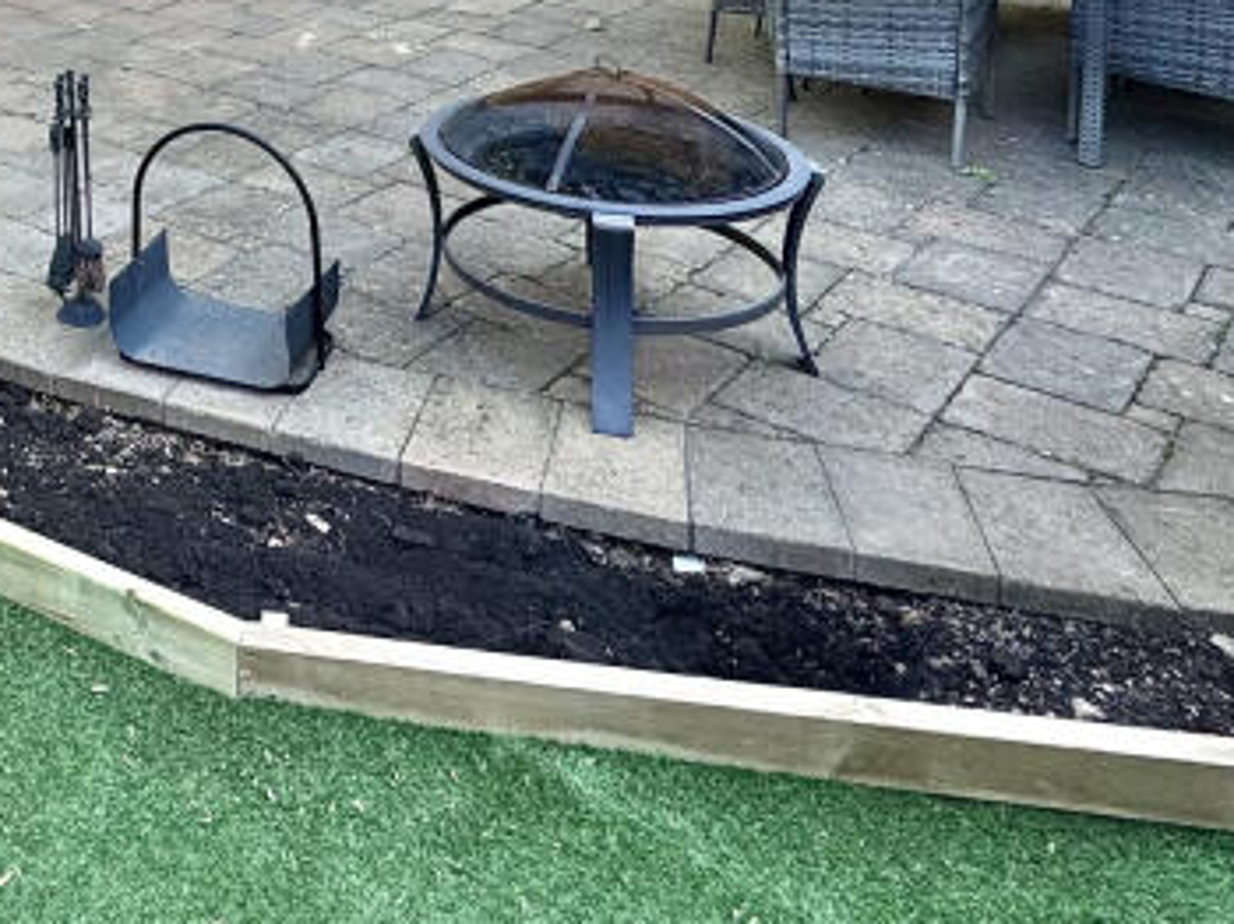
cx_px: 63
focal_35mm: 41
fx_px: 1461
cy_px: -300
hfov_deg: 41.2
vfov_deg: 28.4
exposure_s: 1/544
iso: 50
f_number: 2.2
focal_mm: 2.22
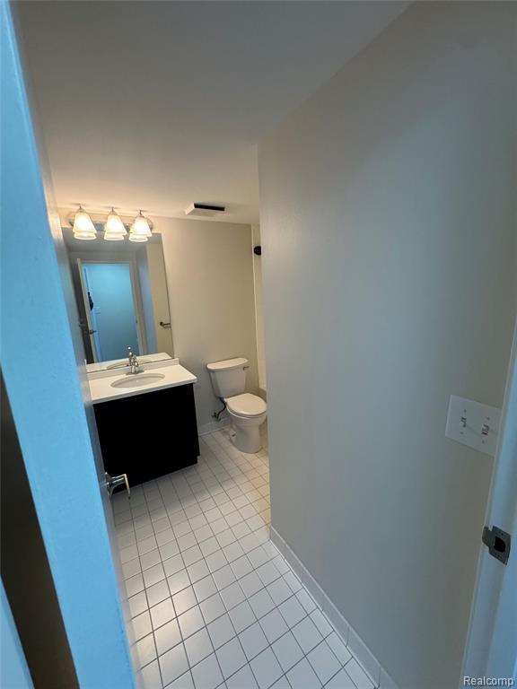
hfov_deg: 85.7
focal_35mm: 14
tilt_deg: -12.3
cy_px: 344
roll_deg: +2.7
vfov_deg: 102.1
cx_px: 258
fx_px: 279
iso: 250
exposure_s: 1/120
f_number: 2.2
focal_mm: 2.22
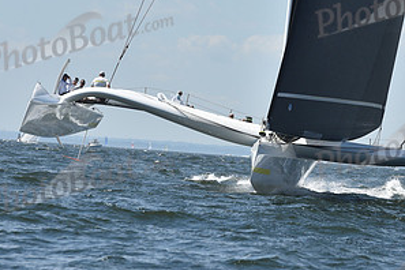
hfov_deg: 5.3
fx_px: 4398
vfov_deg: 3.5
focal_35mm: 391
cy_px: 92
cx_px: 245
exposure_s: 1/1250
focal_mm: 200
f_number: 9
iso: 320
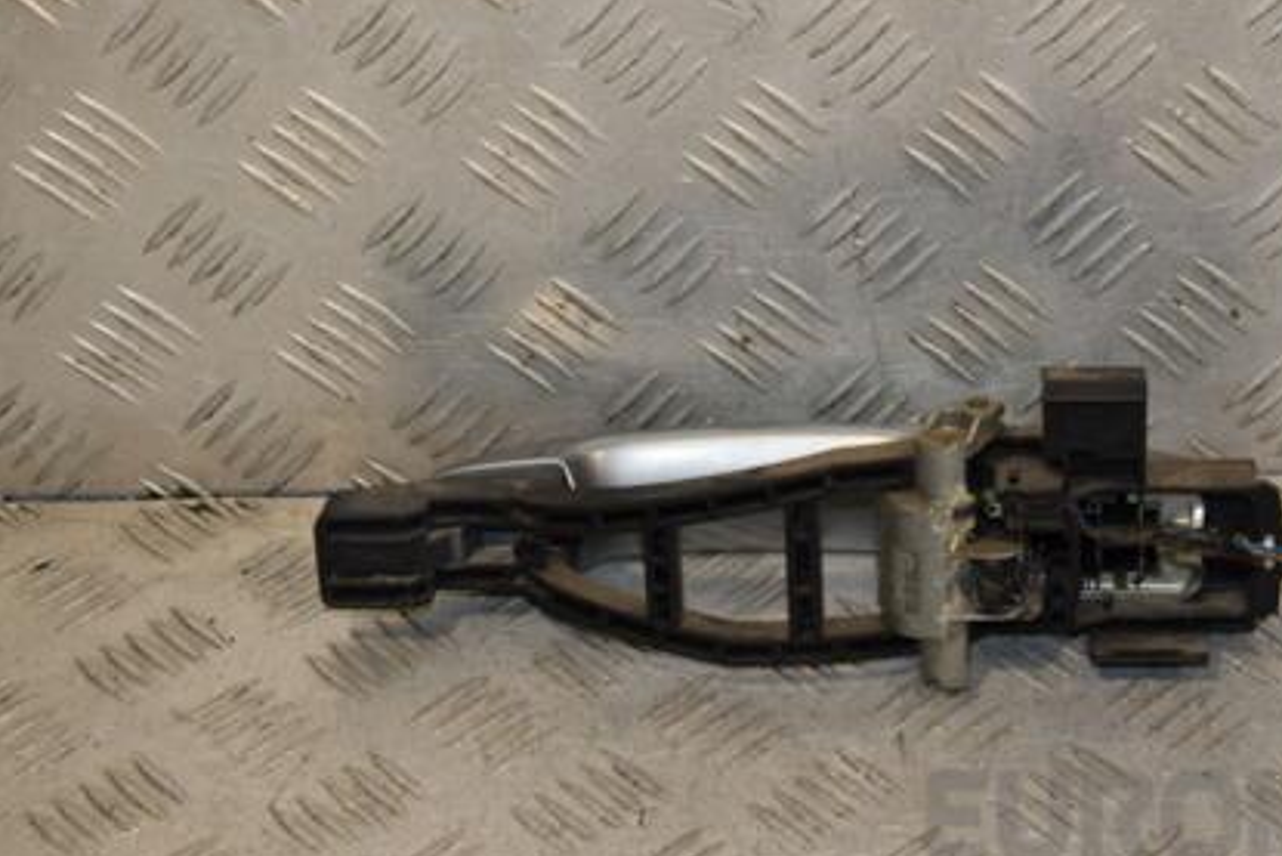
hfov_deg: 22.3
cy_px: 405
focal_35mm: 91
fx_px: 3242
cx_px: 868
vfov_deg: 15.0
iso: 800
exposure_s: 1/200
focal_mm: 42
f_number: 7.1
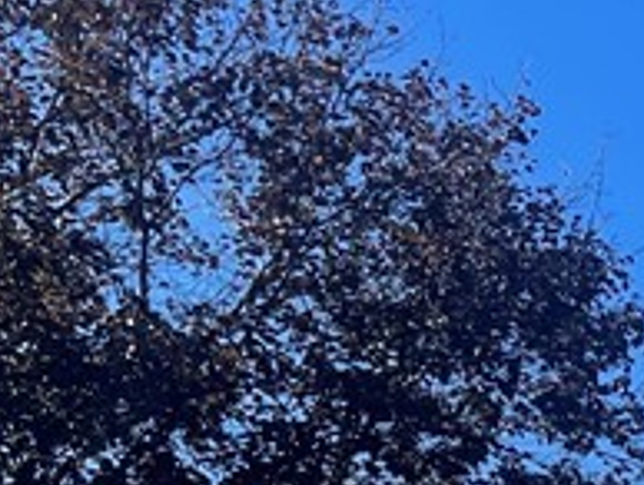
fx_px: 2552
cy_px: 993
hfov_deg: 12.1
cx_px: 1431
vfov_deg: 10.0
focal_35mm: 137
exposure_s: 1/1887
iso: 32
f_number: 1.6
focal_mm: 4.2
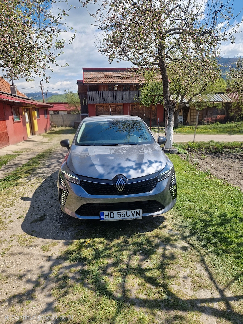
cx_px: 122
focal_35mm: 23
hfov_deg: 58.9
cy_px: 162
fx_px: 215
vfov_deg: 73.9
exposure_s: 1/1111
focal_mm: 5.4
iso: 50
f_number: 1.8
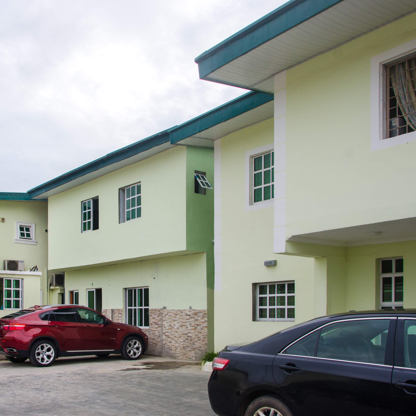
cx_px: 130
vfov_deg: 47.2
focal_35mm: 35
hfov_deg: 46.3
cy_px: 206
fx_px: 476
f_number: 8
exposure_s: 1/160
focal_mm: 18
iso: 200
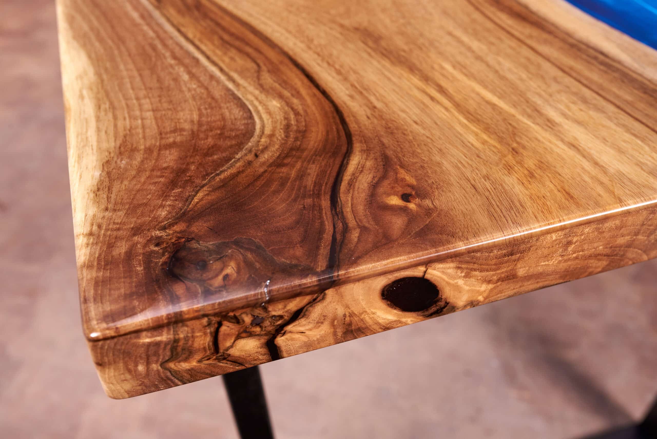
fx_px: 639
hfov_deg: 54.4
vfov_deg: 37.9
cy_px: 220
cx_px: 328
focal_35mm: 35
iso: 400
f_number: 8
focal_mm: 35
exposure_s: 1/160
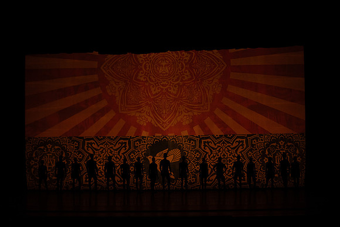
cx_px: 170
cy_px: 114
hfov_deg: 28.8
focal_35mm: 70
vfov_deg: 19.5
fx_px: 661
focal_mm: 70
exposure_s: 1/500
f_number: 5
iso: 3200
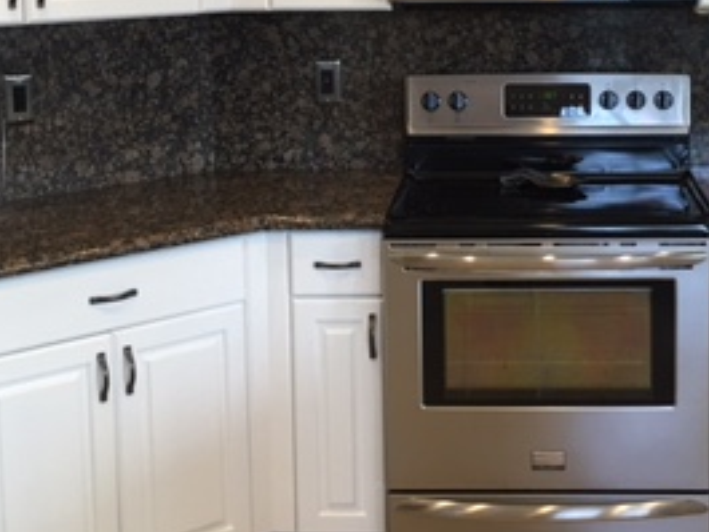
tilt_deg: -8.2
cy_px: 134
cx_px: 498
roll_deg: +0.8
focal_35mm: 70
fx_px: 1434
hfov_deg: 27.5
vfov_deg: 20.9
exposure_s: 1/15
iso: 40
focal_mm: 4.15
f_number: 2.2
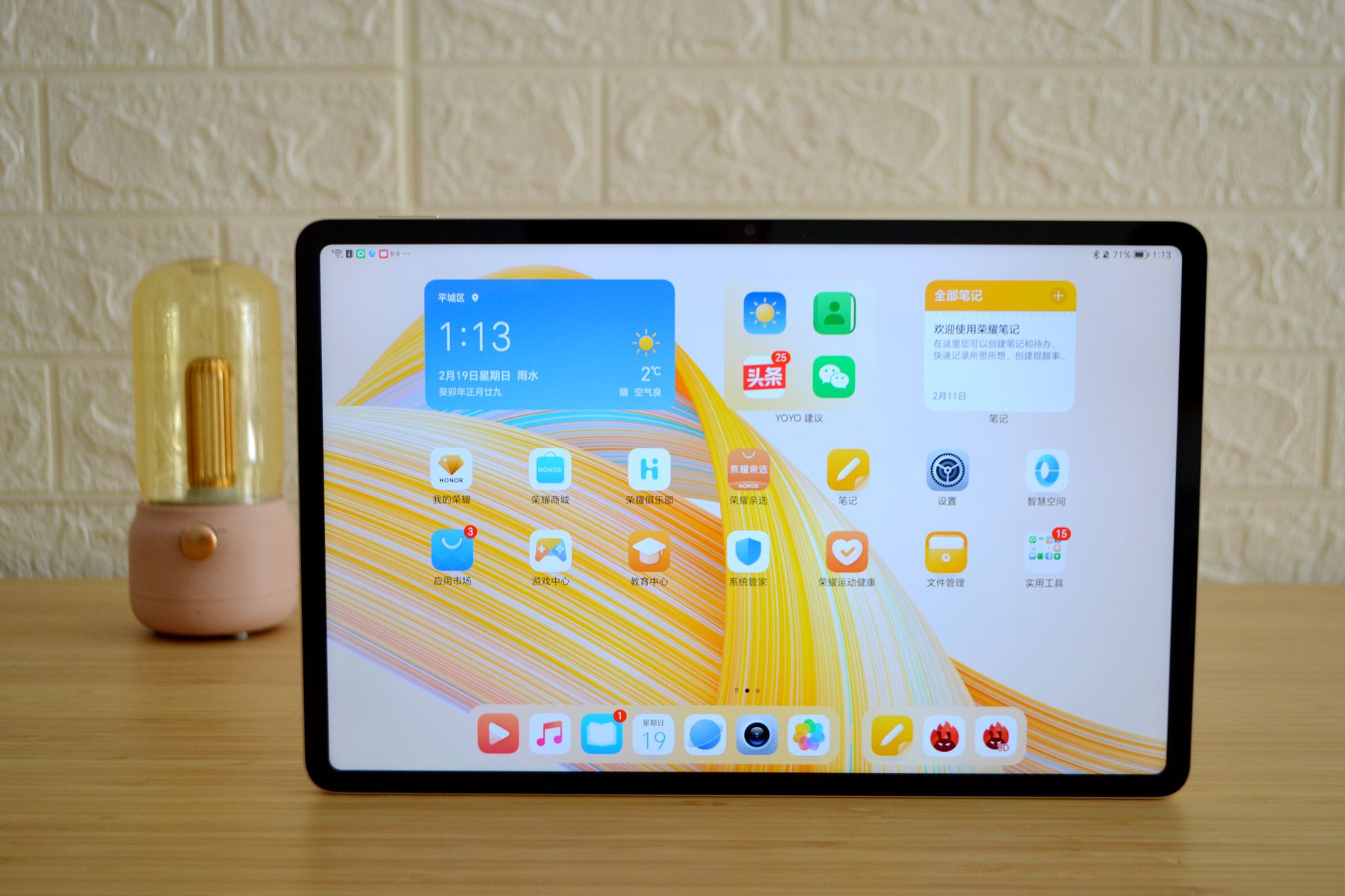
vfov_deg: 29.9
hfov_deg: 43.6
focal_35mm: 45
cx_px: 672
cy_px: 448
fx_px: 1681
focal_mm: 30
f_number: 4.5
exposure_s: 1/60
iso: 400
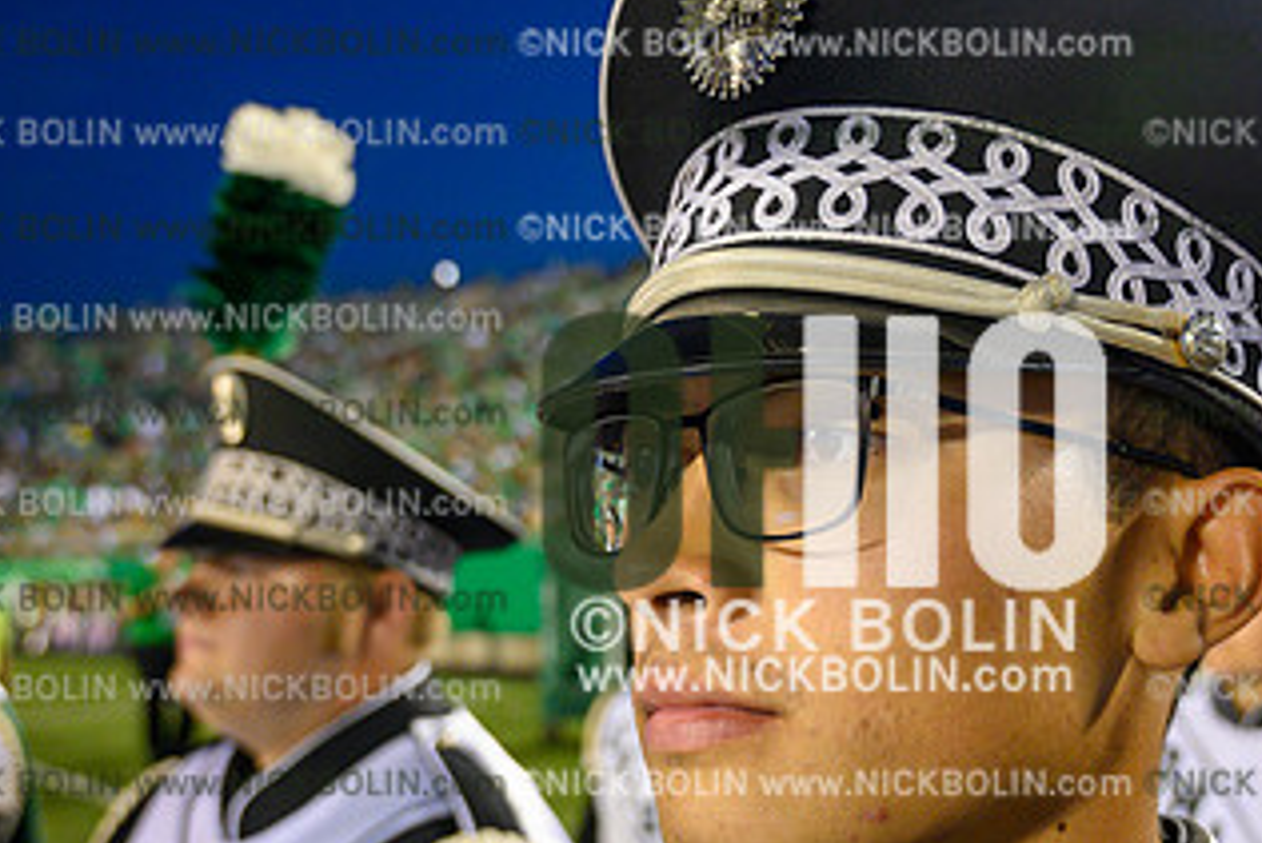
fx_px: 1543
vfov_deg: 30.5
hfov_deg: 44.0
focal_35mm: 44
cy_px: 503
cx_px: 823
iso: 2000
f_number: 4
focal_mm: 24
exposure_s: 1/200
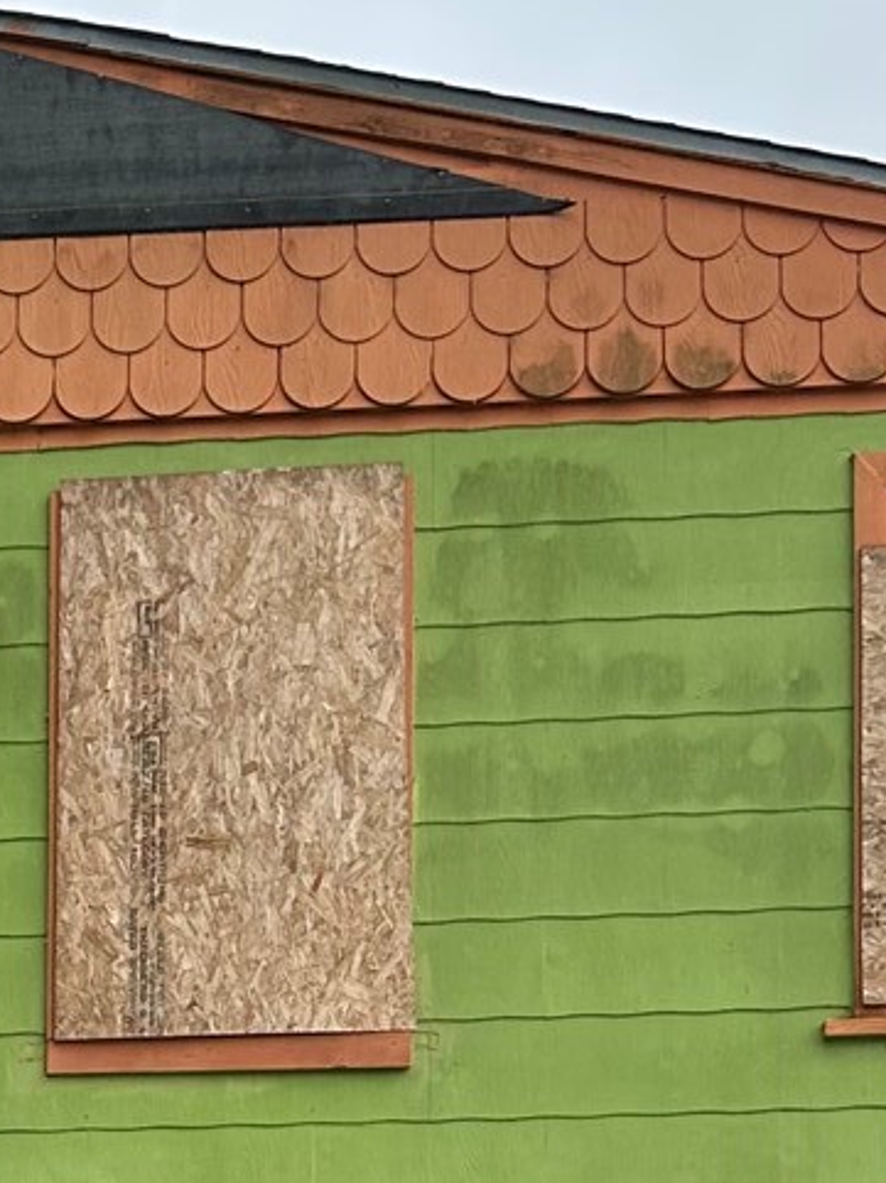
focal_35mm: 102
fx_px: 3484
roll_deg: -0.9
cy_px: 1681
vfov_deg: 17.6
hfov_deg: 14.2
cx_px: -69
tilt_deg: +4.6
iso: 80
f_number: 1.78
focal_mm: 6.86
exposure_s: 1/2809
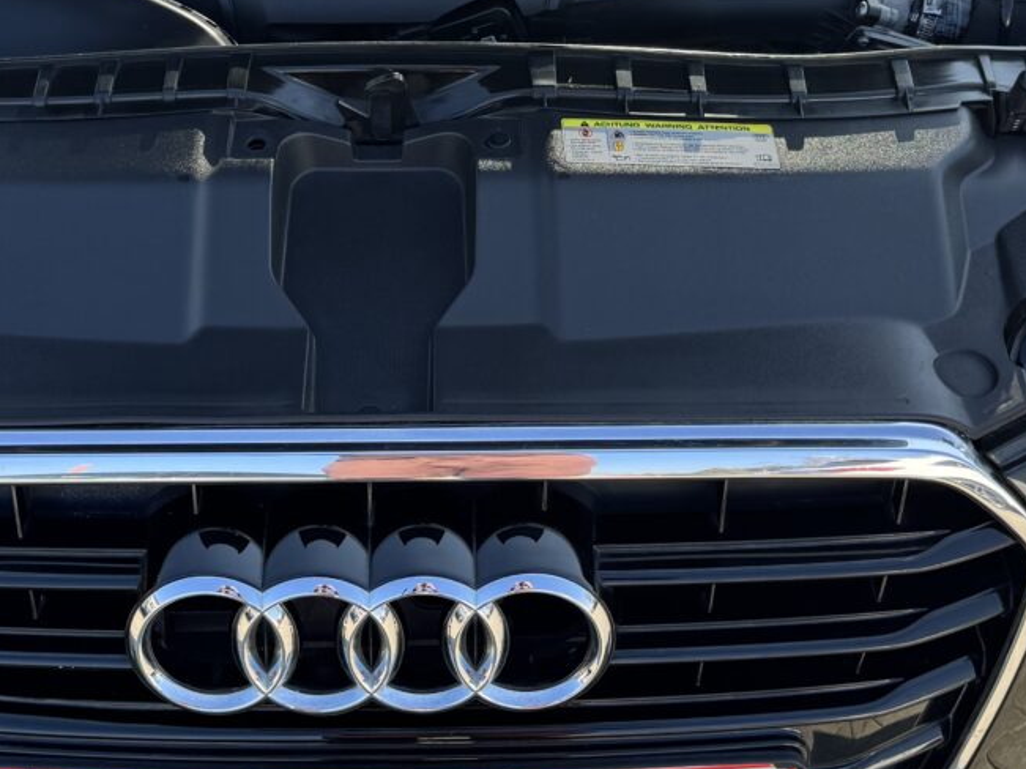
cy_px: 147
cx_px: 440
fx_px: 1748
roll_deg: +2.0
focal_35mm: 59
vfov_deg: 24.4
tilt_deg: -36.8
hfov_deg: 32.7
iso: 80
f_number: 1.78
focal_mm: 6.76
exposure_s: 1/651
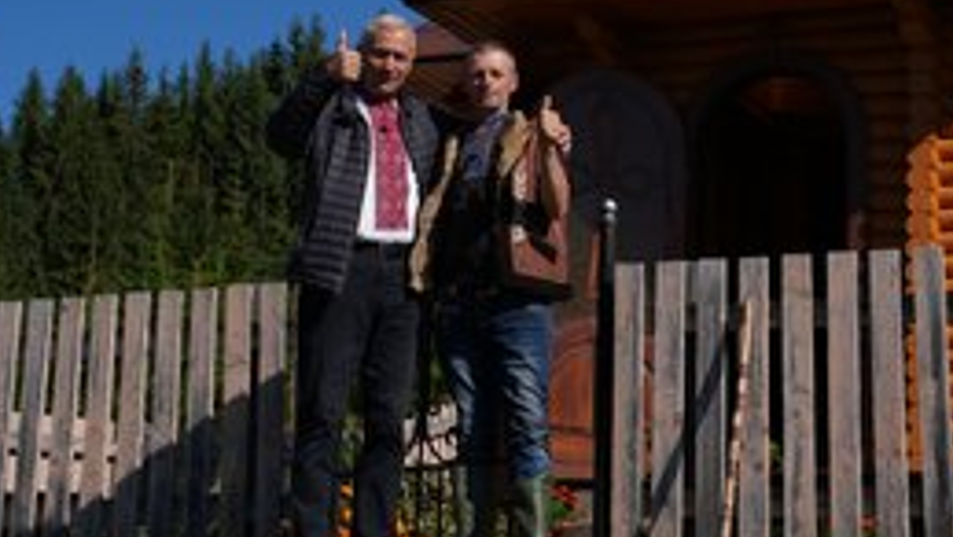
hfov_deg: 23.9
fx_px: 2250
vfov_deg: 13.6
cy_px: 204
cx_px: 563
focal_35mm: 89
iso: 100
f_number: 5
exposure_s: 1/1250
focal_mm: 55
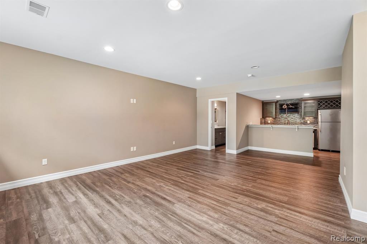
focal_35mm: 15
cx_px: 184
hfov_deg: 100.4
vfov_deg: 77.3
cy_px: 122
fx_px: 153
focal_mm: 10
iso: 400
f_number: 8
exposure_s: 1/4
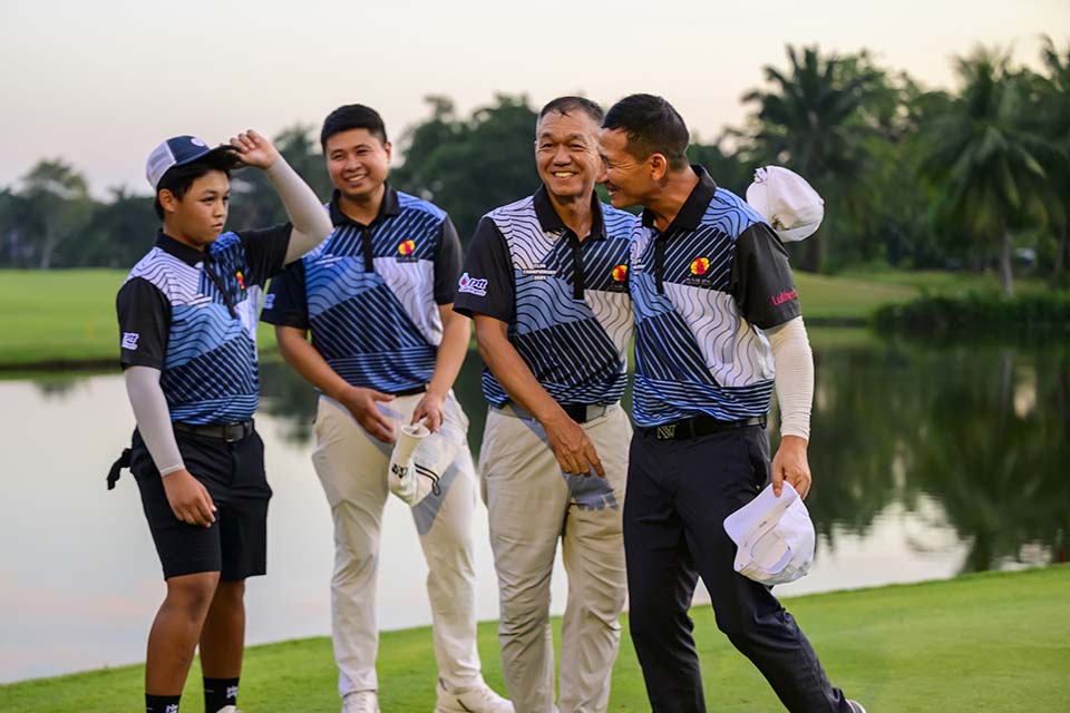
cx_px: 535
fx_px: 2080
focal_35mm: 70
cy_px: 356
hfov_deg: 28.8
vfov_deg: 19.5
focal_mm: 70
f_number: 2.8
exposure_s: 1/320
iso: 3600
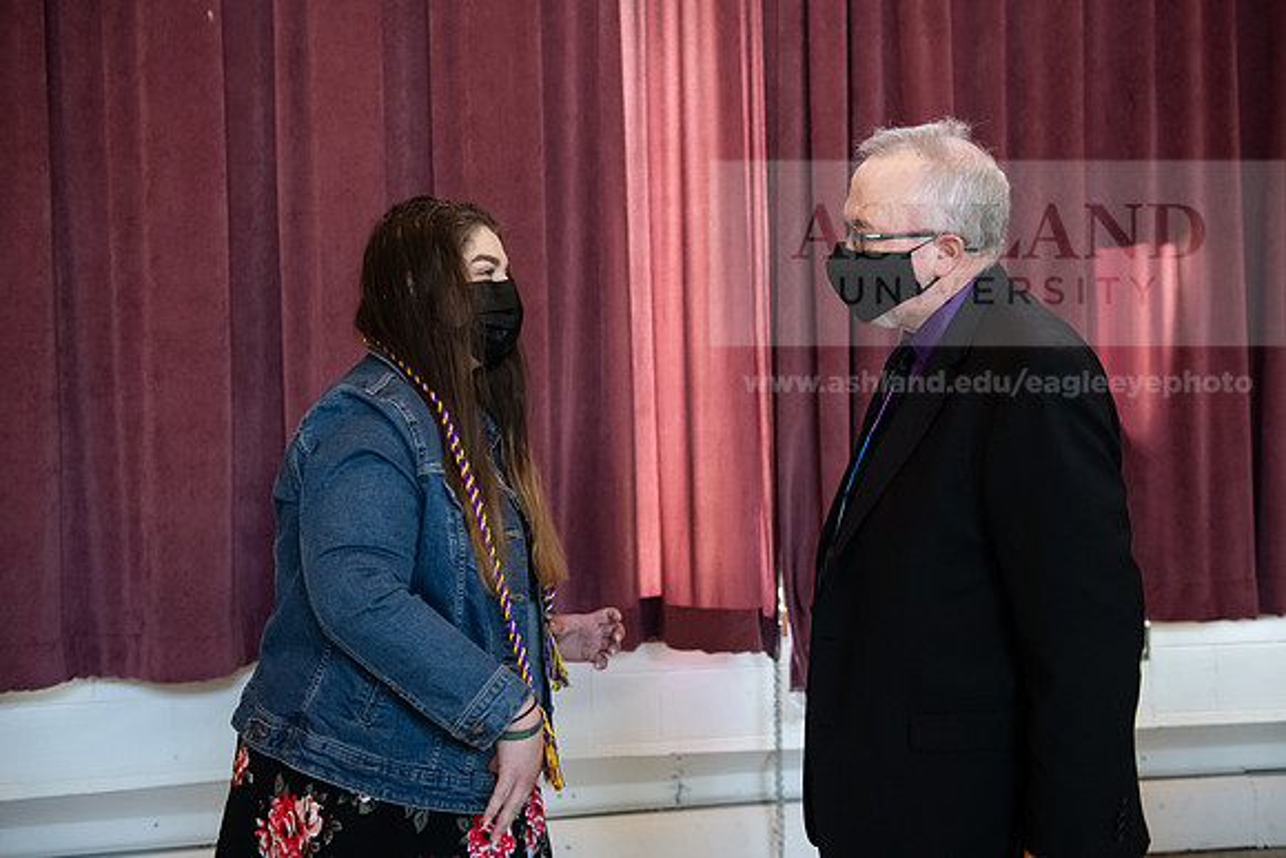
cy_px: 429
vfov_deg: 30.5
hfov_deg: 44.5
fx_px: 1572
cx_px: 643
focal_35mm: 44
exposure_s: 1/200
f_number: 3.5
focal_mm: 44
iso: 2500
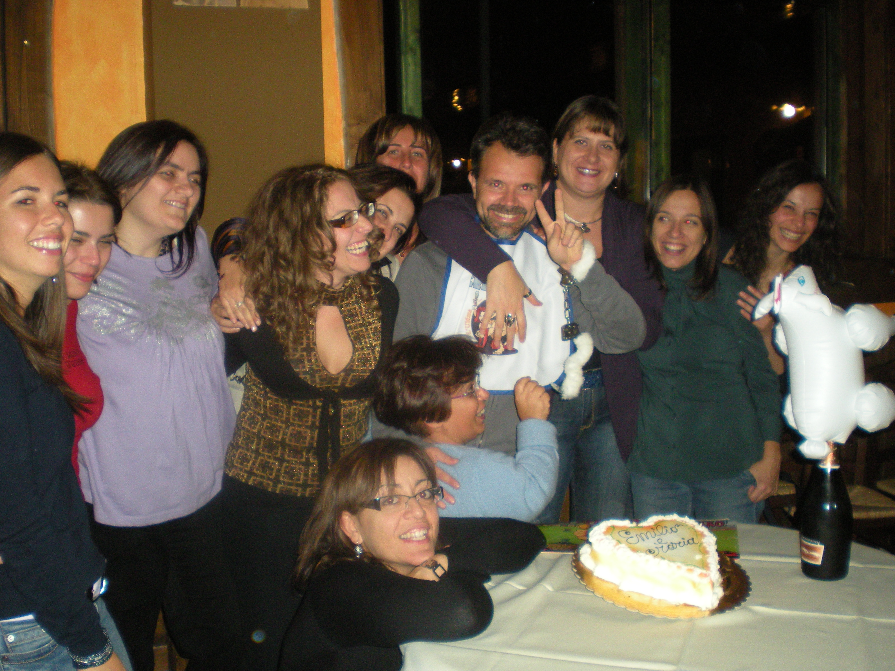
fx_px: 1008
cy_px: 340
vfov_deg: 36.8
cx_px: 449
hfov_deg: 47.9
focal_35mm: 39
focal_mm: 6.3
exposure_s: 1/60
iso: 331
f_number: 3.1
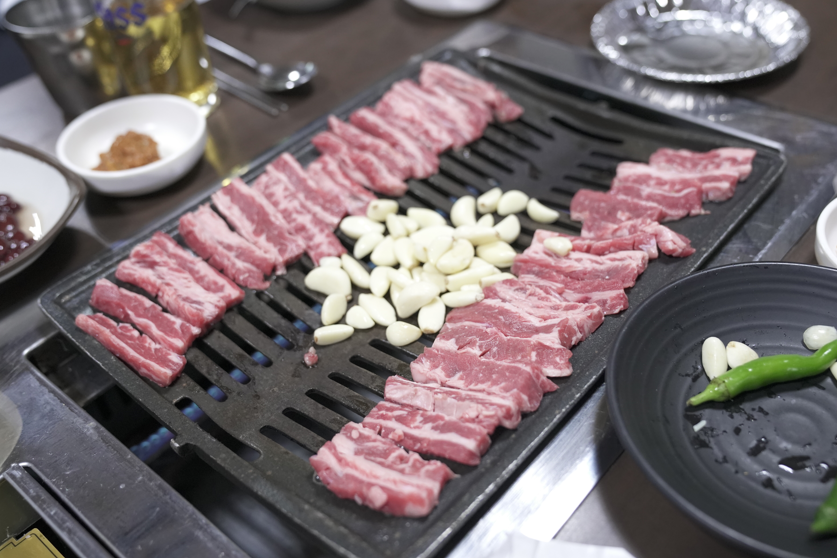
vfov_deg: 35.9
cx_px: 424
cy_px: 272
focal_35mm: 37
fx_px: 860
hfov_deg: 51.9
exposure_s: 1/320
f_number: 3.5
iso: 4000
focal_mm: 36
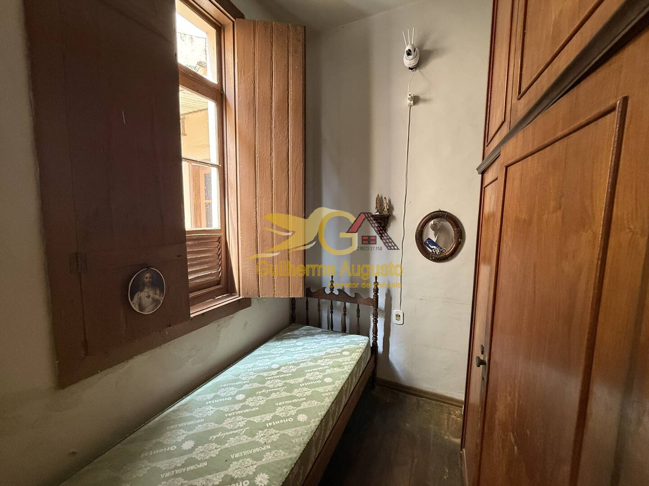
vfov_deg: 85.7
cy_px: 243
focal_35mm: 14
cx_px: 324
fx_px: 262
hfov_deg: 102.1
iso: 320
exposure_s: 1/60
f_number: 2.2
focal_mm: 2.22
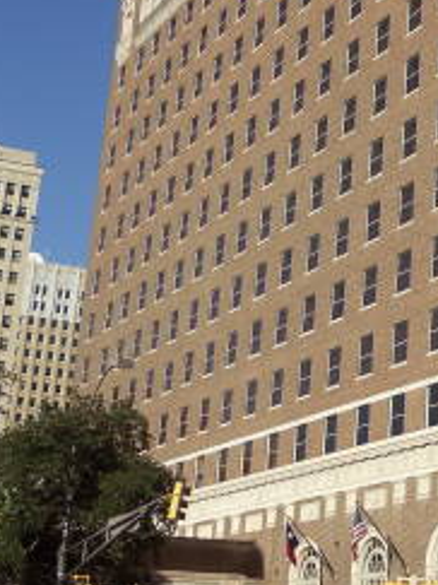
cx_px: 522
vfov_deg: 16.9
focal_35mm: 116
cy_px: 176
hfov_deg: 12.5
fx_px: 1959
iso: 100
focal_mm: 6
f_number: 7.1
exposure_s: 1/400
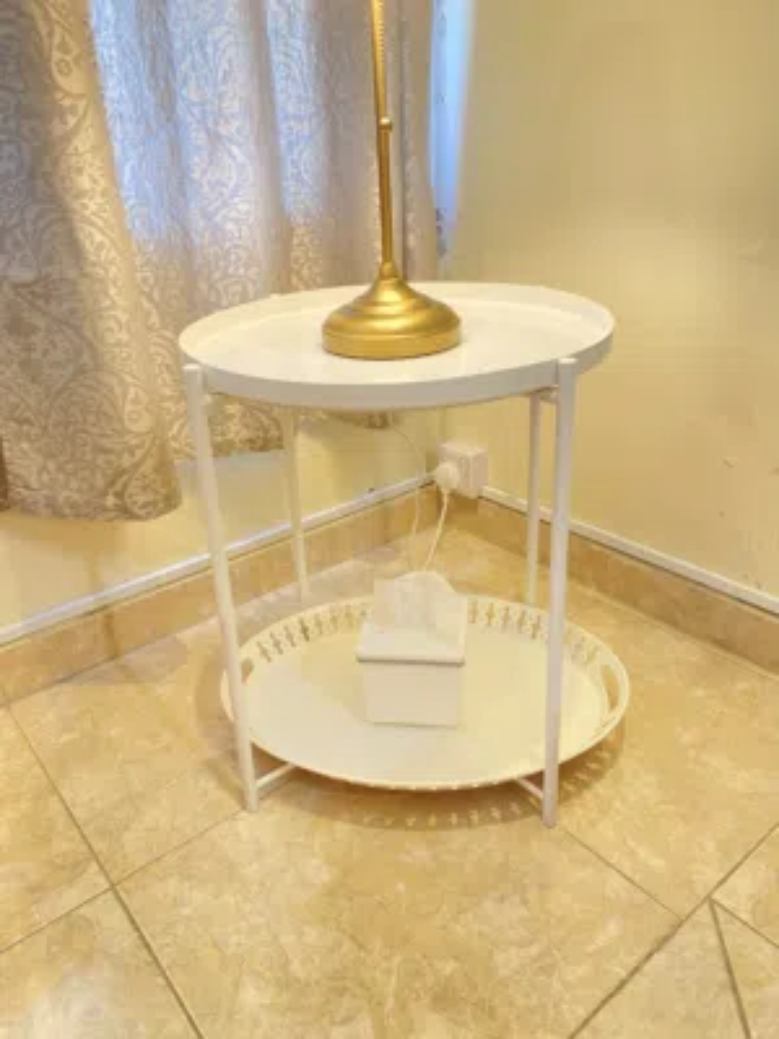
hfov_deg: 53.1
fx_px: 780
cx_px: 390
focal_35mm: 26
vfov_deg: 67.3
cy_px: 520
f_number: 1.8
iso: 500
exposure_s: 1/50
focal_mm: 4.25
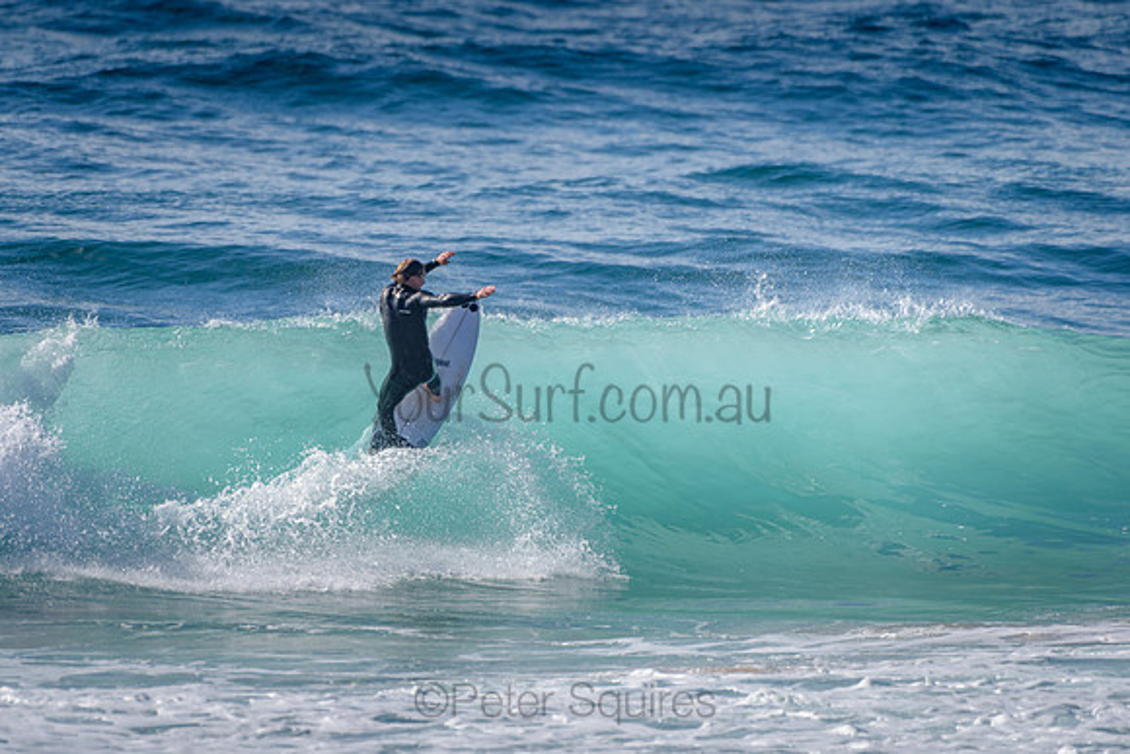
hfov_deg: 3.4
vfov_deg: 2.2
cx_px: 437
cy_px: 350
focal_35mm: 613
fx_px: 19250
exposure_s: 1/2000
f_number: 5.6
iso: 125
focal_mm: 500
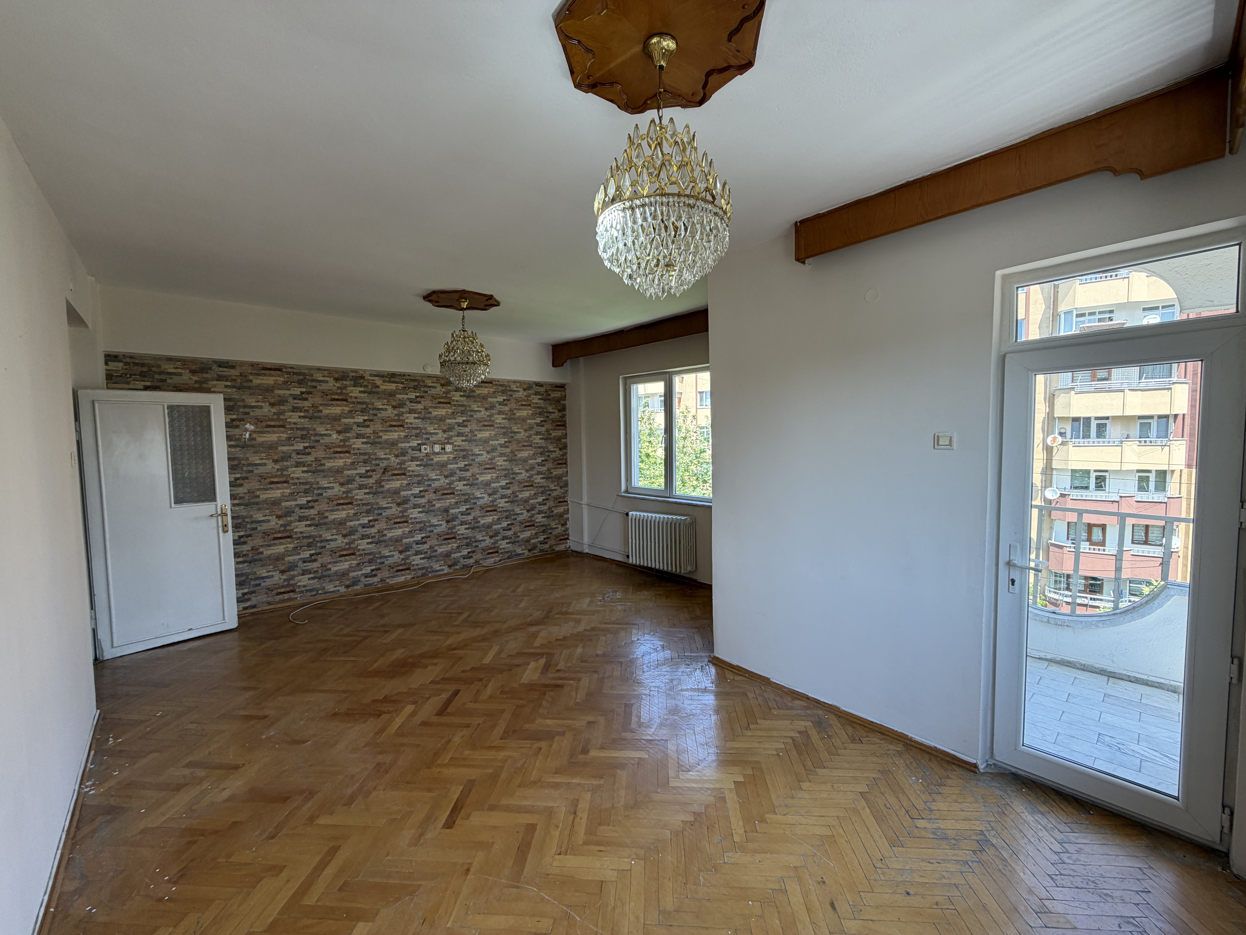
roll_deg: +1.7
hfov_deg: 102.1
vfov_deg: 85.7
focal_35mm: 14
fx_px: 504
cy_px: 468
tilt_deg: -3.8
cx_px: 623
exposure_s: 1/100
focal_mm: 2.22
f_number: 2.2
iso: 50
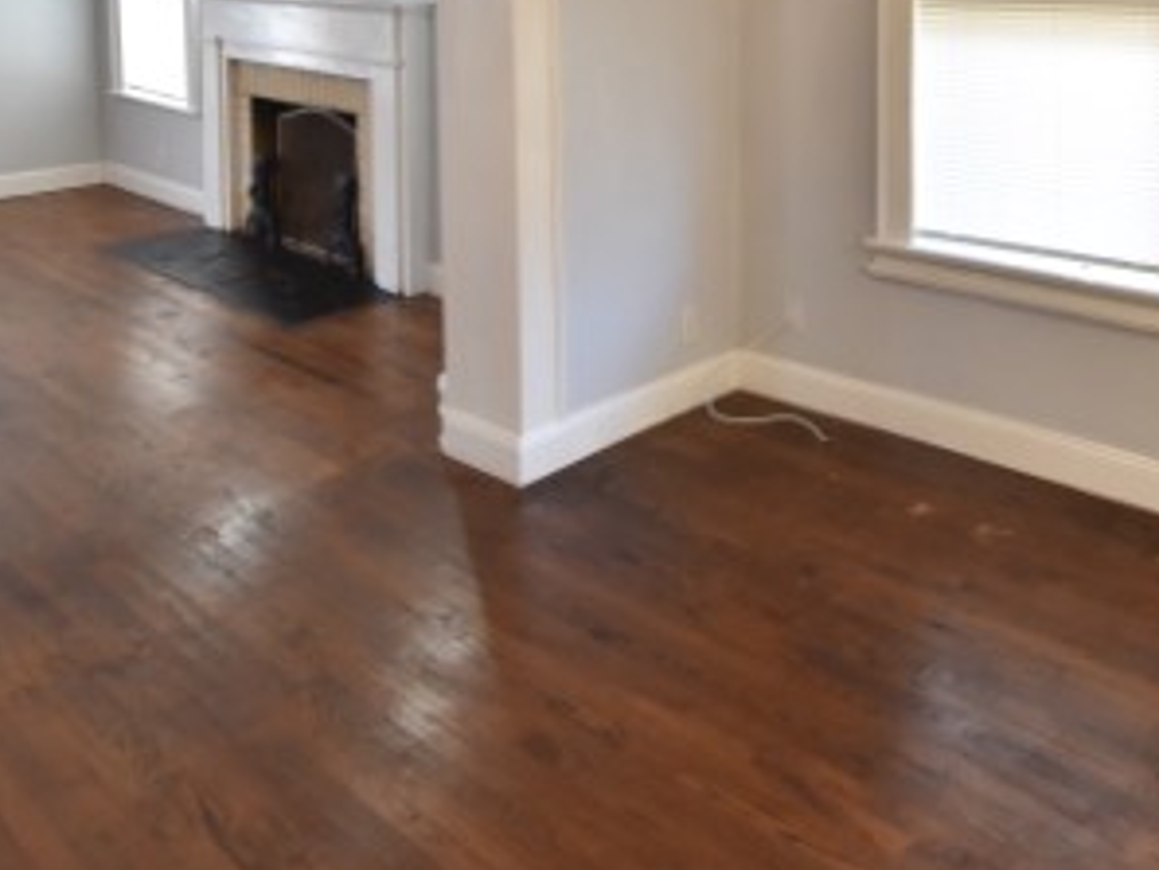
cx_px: 687
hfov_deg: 52.3
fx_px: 1172
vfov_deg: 36.7
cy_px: 4
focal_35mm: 35
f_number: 3.5
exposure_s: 1/60
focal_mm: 10
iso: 800
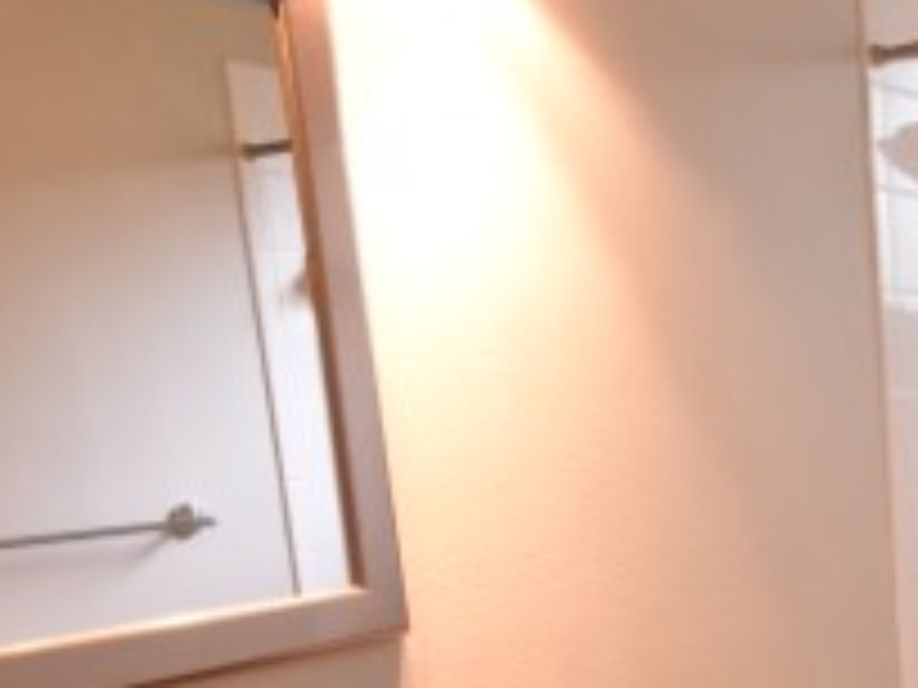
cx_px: 950
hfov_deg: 33.7
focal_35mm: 51
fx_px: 1352
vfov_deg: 26.9
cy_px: 697
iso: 1000
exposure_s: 1/60
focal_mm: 10
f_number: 3.5
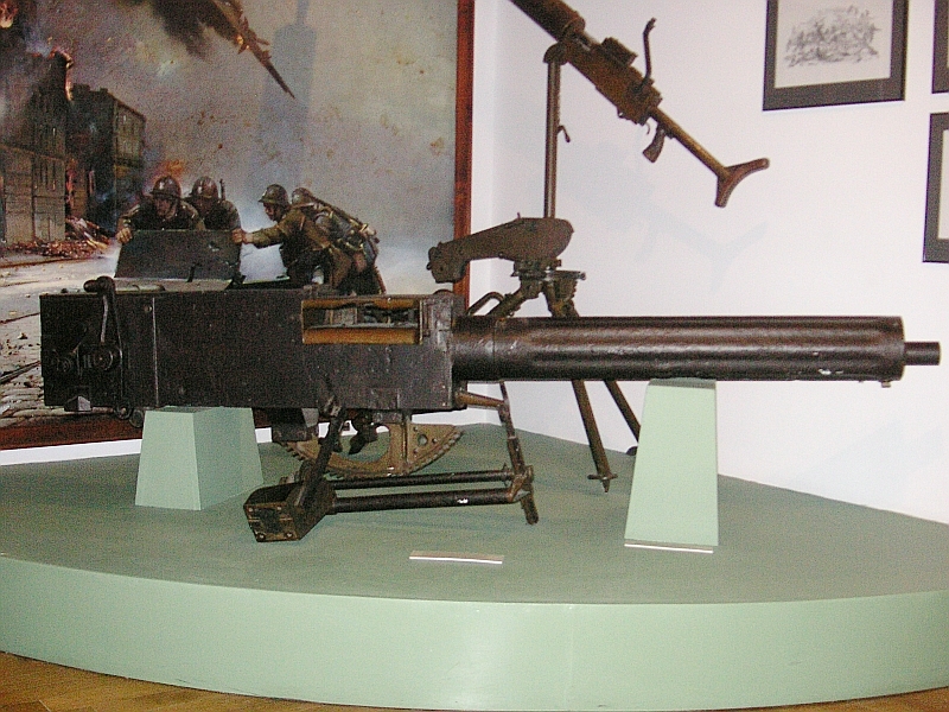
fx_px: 1014
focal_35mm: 37
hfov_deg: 50.1
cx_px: 474
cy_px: 356
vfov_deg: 38.7
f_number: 2.8
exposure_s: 1/45
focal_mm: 6.1
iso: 160
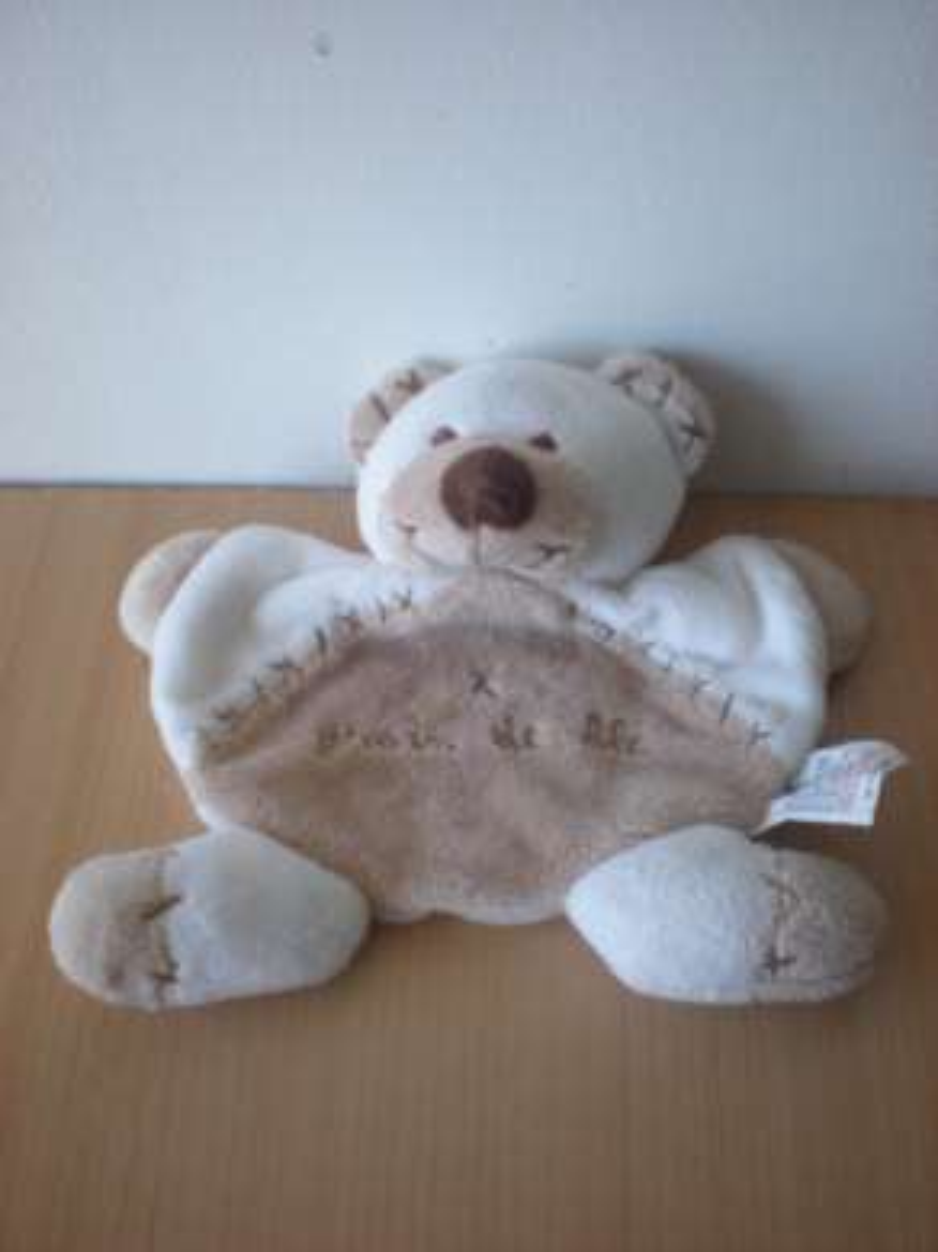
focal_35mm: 38
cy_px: 626
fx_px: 1374
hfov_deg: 37.7
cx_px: 469
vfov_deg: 49.0
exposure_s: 1/60.4
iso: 102
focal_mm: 6.3
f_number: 3.1
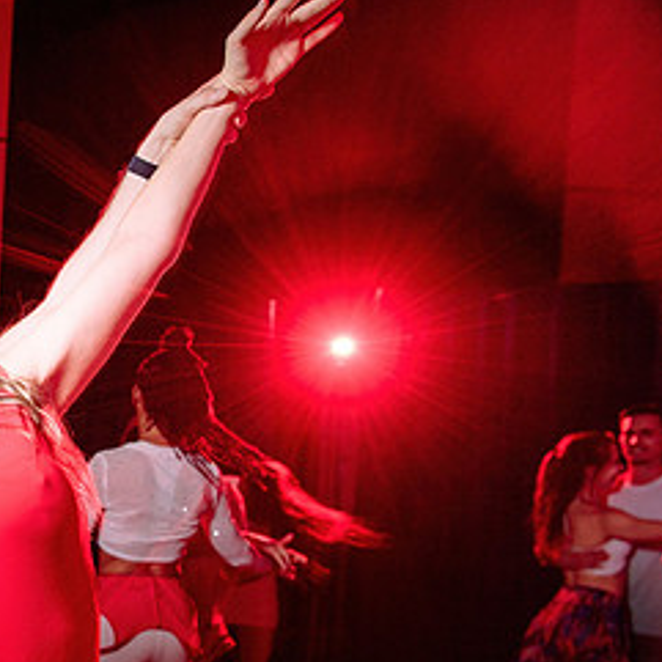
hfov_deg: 29.8
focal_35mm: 49
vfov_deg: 34.0
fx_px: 1060
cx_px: -126
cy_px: 496
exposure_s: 1/40
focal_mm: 24
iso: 1000
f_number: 3.5
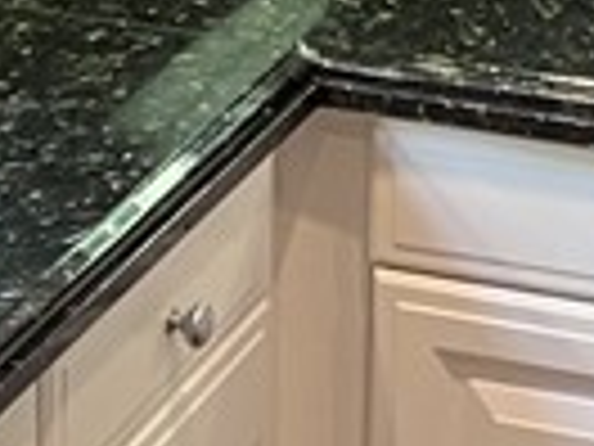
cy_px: -45
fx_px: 3741
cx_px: 590
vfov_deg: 6.8
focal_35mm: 218
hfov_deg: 9.0
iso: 160
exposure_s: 1/60
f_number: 1.8
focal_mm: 3.99
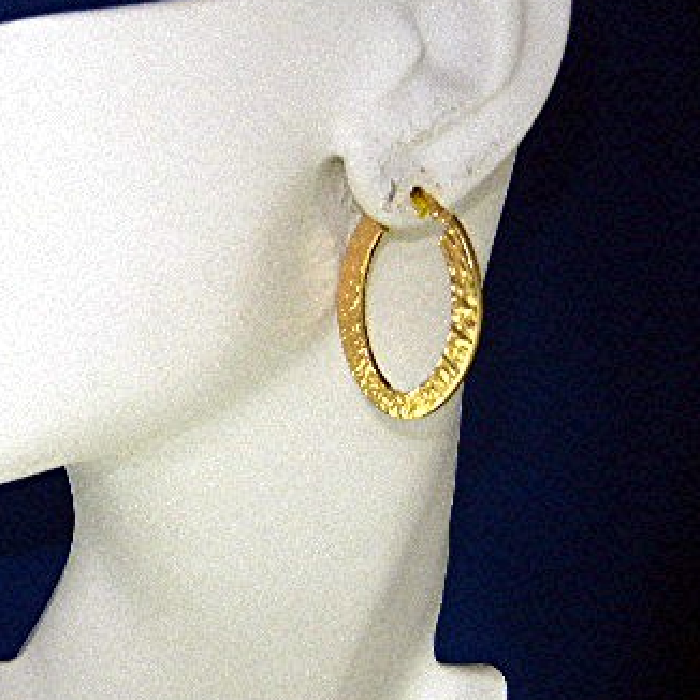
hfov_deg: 31.0
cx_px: 47
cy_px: 281
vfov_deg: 32.7
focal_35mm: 52
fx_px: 1190
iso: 294
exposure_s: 1/30
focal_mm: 5.4
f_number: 7
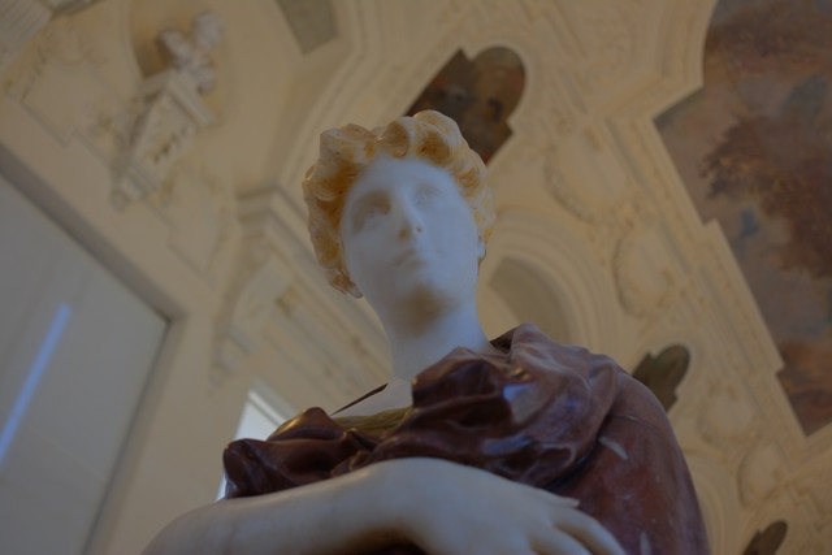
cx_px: 416
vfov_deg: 32.6
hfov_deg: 47.4
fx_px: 948
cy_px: 278
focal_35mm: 41
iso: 200
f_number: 2.8
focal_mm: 27
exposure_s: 1/200
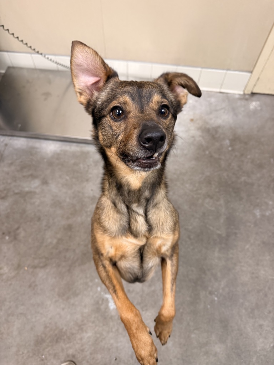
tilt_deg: -61.2
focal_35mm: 24
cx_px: 137
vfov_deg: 71.6
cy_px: 182
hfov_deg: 56.8
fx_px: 253
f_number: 1.78
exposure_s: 1/60
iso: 200
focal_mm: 6.76
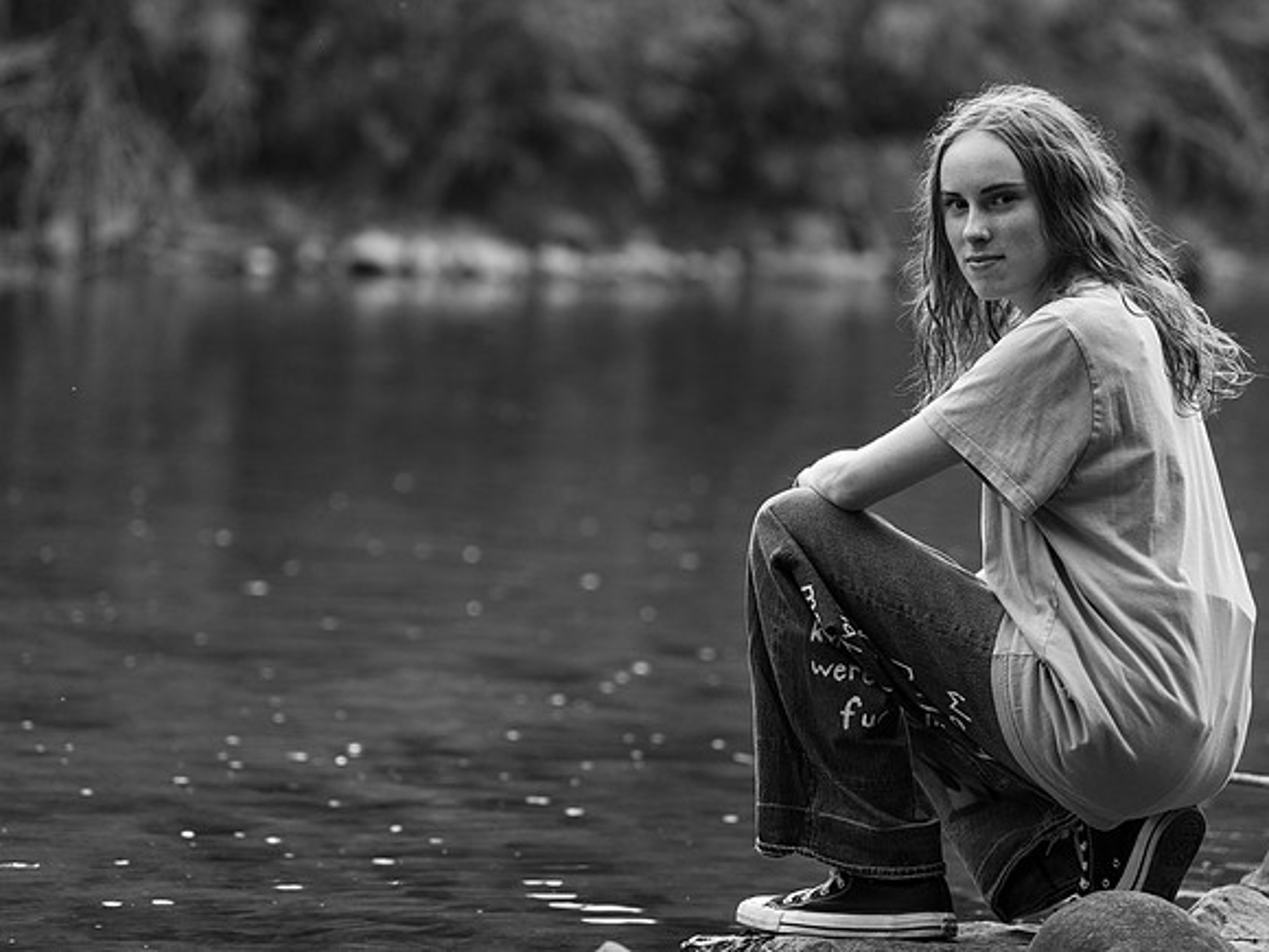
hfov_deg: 15.4
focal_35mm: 128
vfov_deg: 11.6
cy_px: 476
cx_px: 634
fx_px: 4682
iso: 800
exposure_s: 1/320
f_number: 2.8
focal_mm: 118
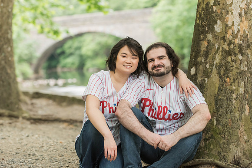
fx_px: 761
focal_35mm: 109
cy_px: 82
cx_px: 126
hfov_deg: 18.8
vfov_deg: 12.6
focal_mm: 105
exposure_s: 1/200
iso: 1600
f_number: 4
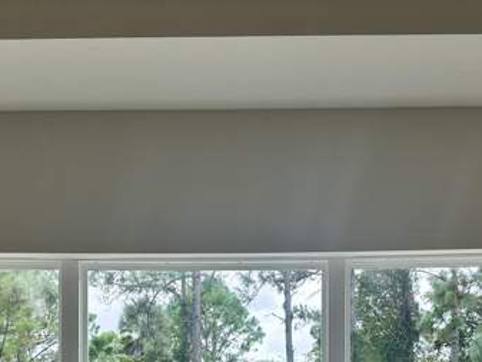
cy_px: 425
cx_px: 249
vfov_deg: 23.6
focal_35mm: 57
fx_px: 794
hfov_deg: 33.8
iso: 80
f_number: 1.78
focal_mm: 6.86
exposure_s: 1/401
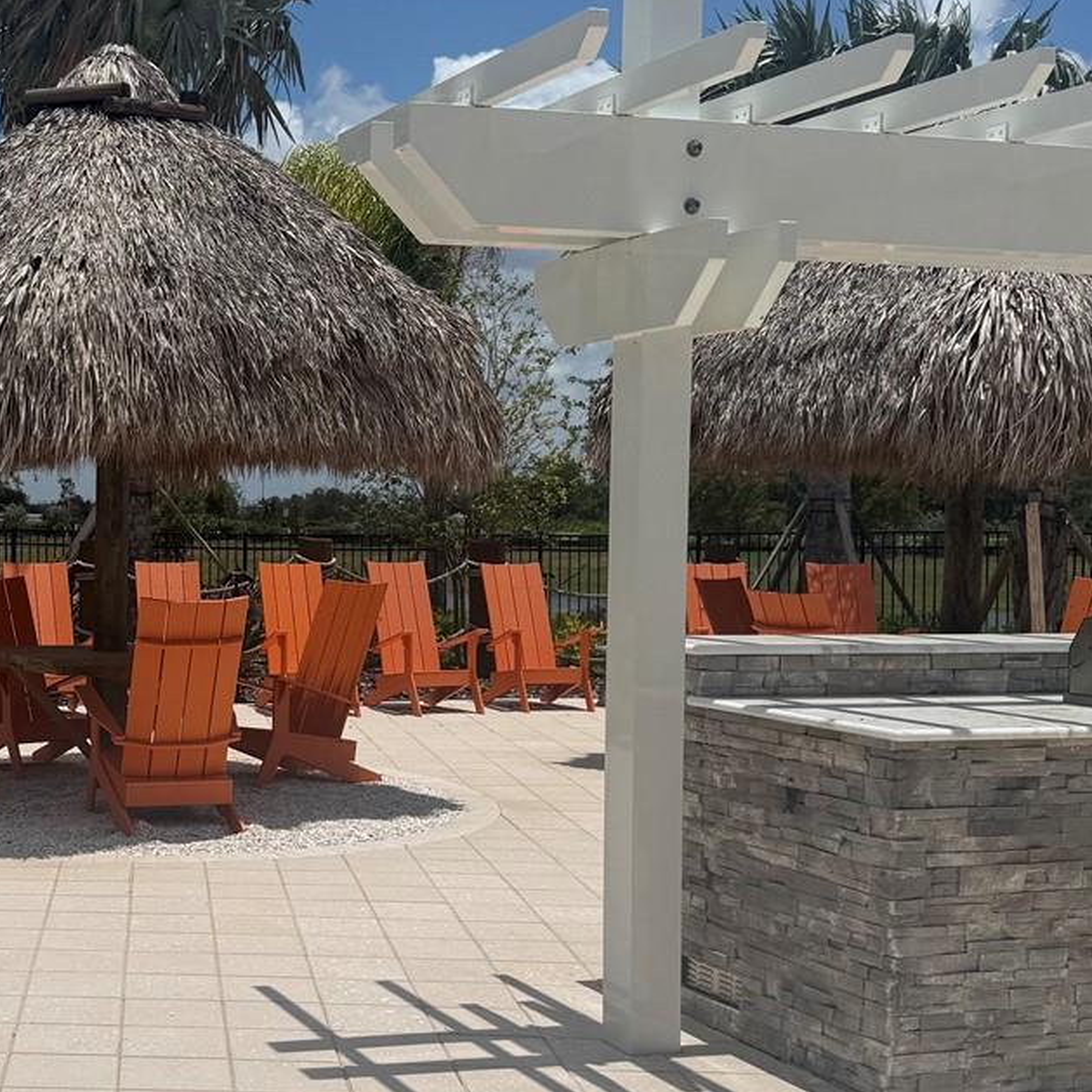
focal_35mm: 54
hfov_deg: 30.4
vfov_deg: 31.6
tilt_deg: -1.3
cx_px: 125
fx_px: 1927
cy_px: 580
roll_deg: -0.4
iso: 80
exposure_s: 1/14286
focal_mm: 6.76
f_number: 1.78
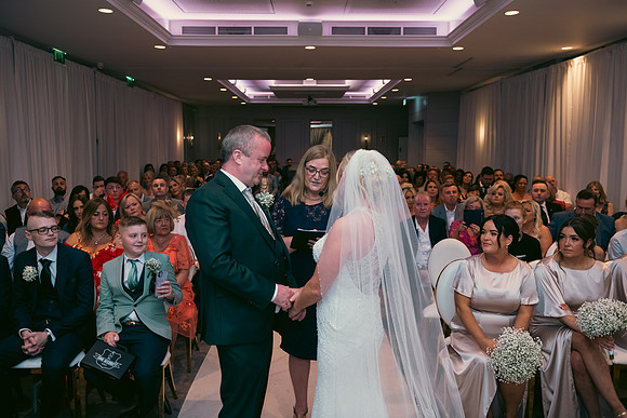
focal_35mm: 32
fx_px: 557
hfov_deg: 58.7
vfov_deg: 41.1
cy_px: 209
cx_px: 314
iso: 800
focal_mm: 32
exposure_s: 1/160
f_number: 3.5
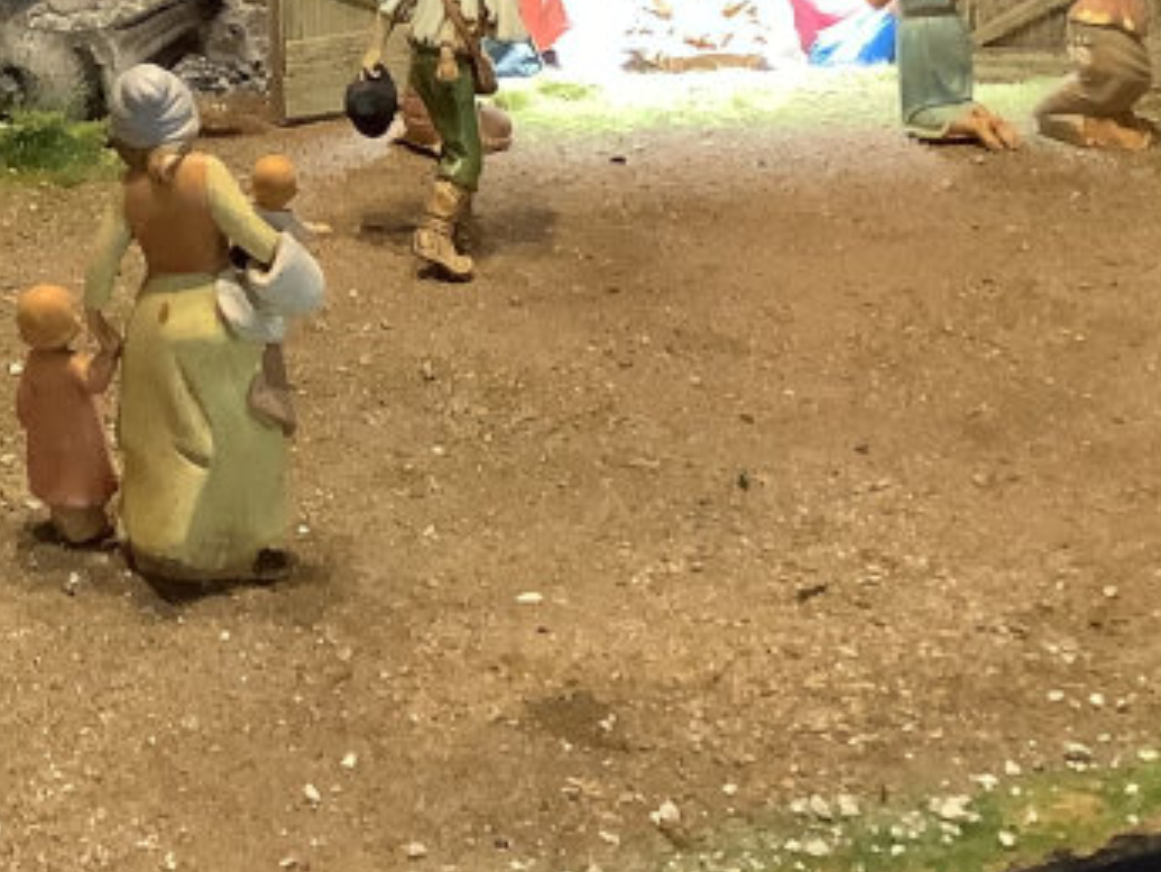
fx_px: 3087
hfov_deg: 20.7
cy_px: -266
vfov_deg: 15.3
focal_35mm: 92
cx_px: 40
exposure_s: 1/40
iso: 400
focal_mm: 3.3
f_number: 2.4
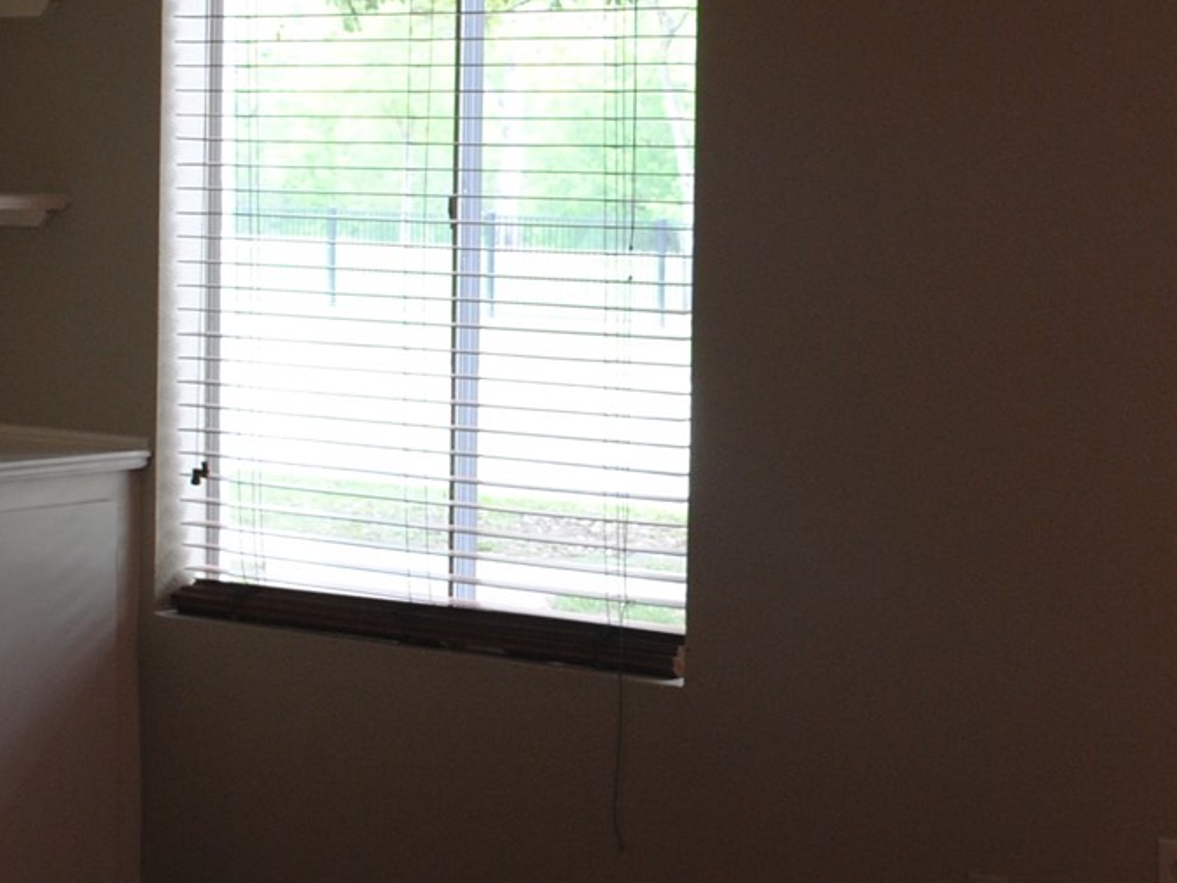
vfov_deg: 15.9
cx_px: 678
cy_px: 301
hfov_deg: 21.1
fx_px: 3163
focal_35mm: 93
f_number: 3.8
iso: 200
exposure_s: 1/60
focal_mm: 20
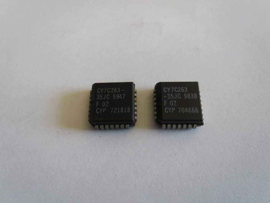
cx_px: 135
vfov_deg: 51.4
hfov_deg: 65.3
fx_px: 211
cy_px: 102
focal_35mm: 27
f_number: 3.5
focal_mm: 4.9
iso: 100
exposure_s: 1/43
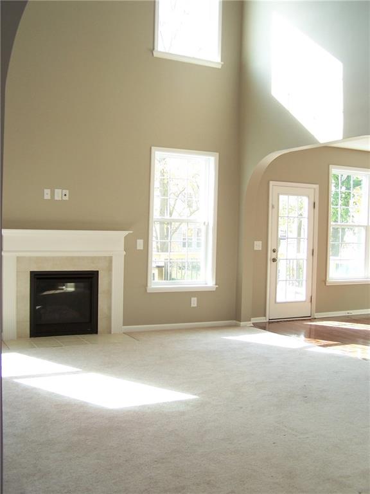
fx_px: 542
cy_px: 247
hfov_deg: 37.7
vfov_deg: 49.0
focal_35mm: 38
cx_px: 185
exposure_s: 1/45
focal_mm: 6.3
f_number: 2.8
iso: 80
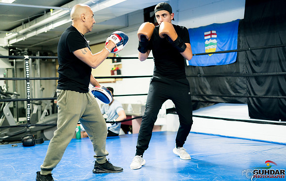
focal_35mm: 55
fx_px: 431
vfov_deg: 23.6
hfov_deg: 36.7
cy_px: 104
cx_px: 155
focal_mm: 50
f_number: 1.8
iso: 2000
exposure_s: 1/500
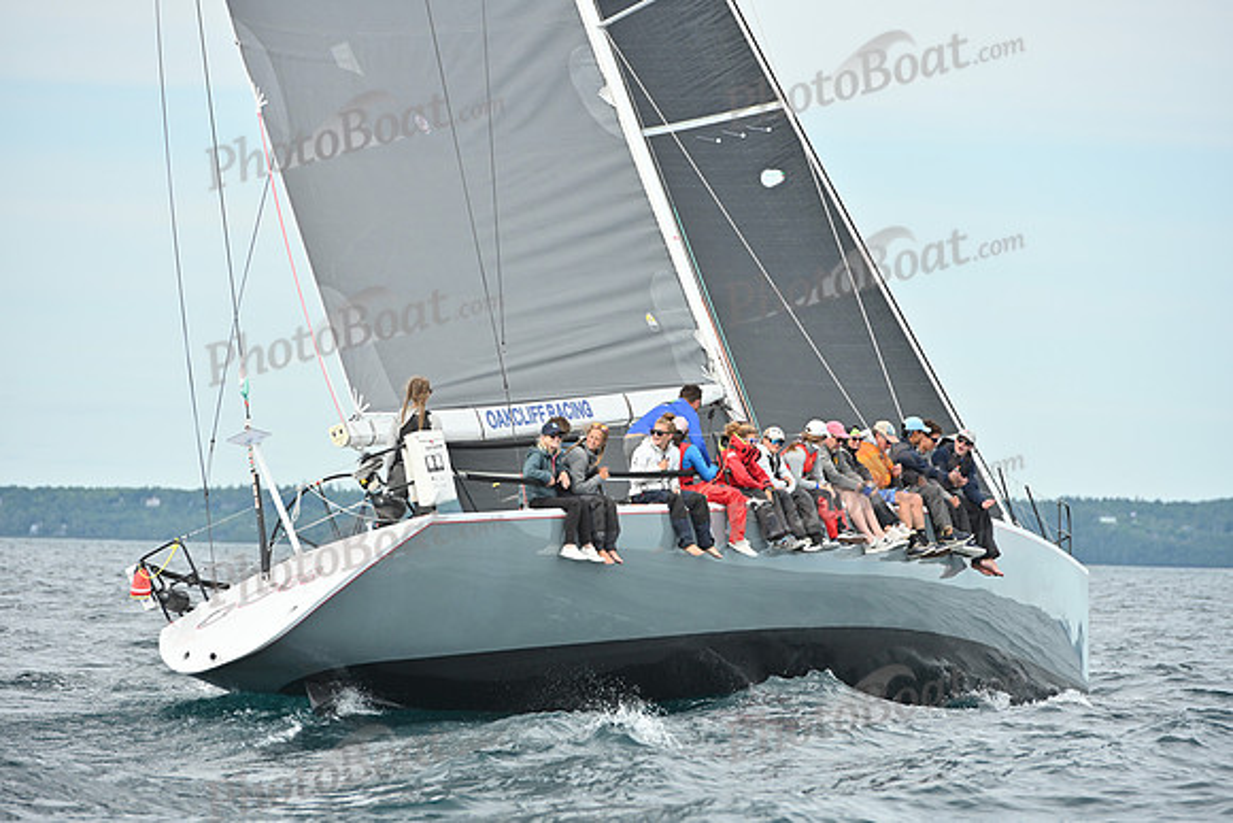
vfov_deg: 6.9
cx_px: 616
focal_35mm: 200
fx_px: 6851
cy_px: 412
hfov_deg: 10.3
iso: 320
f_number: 7.1
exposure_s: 1/1000
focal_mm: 200
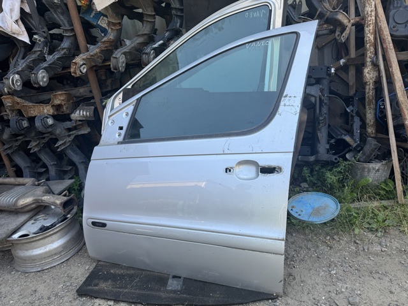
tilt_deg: -15.4
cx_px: 204
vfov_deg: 56.8
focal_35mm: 24
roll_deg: +11.5
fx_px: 283
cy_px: 153
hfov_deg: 71.6
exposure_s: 1/658
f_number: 1.78
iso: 80
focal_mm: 6.76
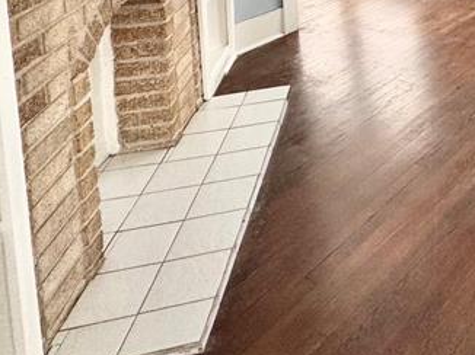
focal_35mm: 44
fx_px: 603
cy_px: -128
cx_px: 560
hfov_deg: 34.9
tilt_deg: -6.3
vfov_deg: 26.7
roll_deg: -1.0
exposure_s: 1/99
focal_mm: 2.22
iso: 64
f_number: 2.2
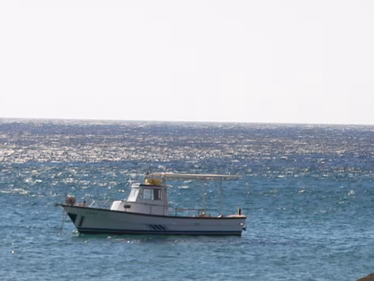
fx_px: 2463
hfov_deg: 8.6
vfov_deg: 6.5
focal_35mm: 228
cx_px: 449
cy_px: 275
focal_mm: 14
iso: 80
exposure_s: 1/125
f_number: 3.7
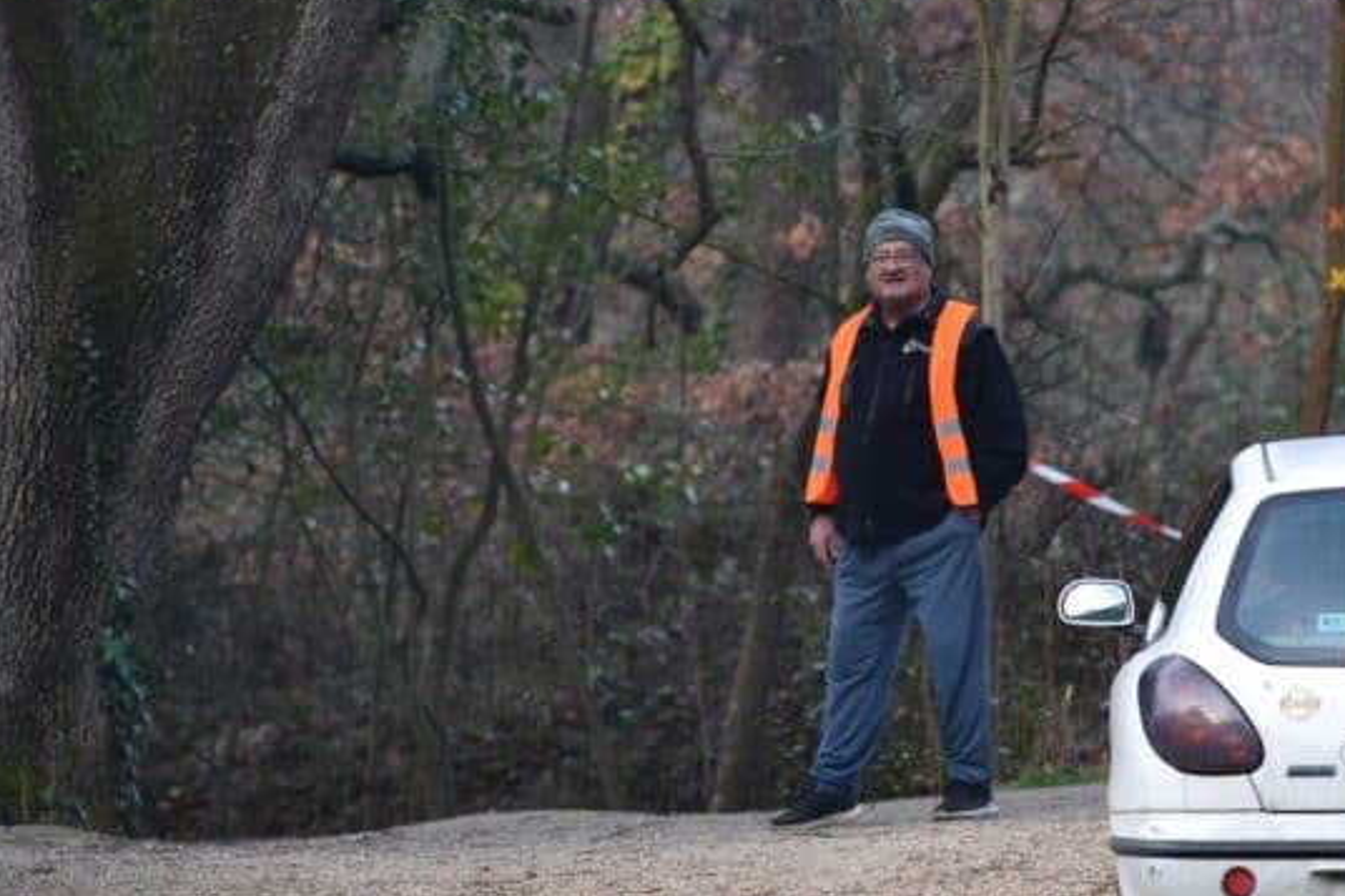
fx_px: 20877
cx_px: 898
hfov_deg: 3.7
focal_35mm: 559
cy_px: 444
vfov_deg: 2.5
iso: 900
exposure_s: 1/500
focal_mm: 260
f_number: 5.6
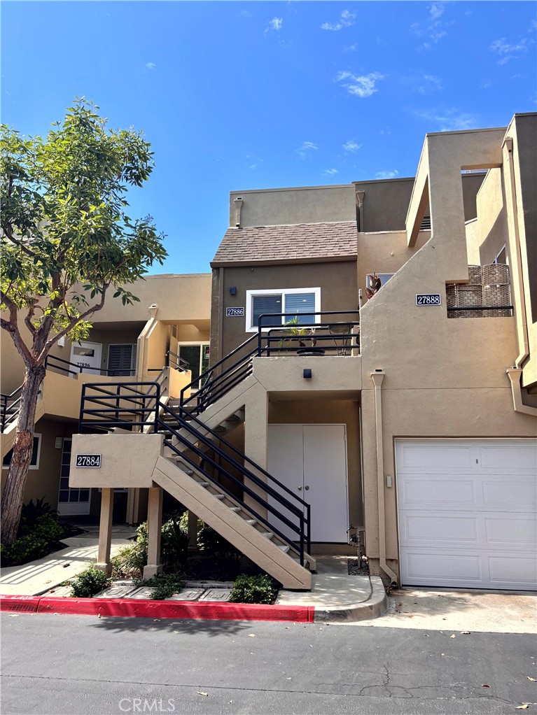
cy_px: 358
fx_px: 538
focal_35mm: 26
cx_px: 268
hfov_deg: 53.1
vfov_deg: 67.3
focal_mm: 5.96
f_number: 1.6
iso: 50
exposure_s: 1/1721
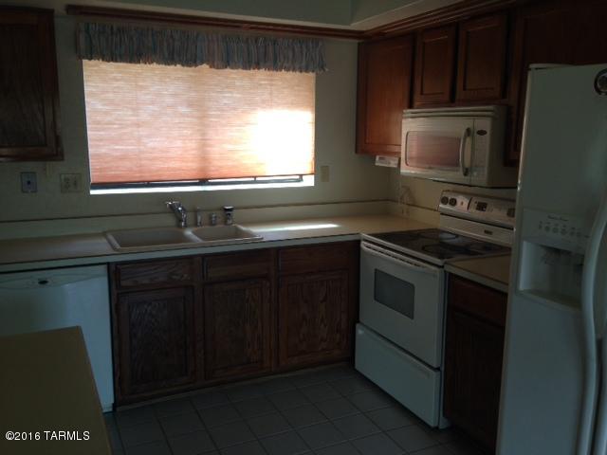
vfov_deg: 42.9
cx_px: 304
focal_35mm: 33
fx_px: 579
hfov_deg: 55.4
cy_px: 228
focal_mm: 4.12
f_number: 2.4
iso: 64
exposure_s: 1/40
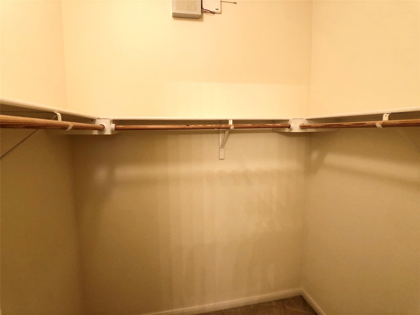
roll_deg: +1.3
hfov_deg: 63.4
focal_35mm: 28
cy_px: 158
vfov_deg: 49.7
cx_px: 210
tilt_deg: -6.3
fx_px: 340
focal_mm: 4
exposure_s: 1/15
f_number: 1.8
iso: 64
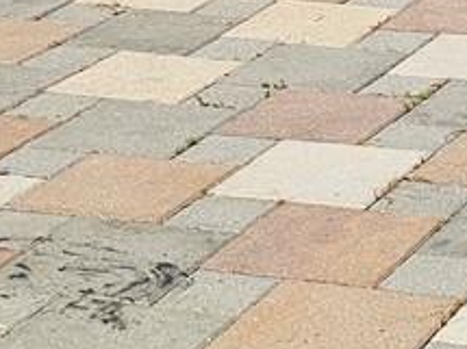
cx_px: 604
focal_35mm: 171
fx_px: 2306
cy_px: -633
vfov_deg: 7.7
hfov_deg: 11.3
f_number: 1.7
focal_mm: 6.3
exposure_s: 1/1215
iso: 10
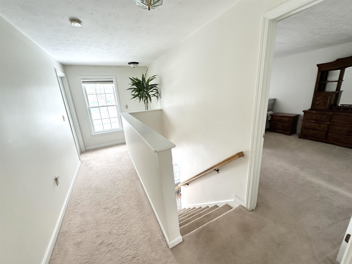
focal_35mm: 14
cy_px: 132
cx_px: 176
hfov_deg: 102.1
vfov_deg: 85.7
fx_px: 142
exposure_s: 1/120
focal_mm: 2.22
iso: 100
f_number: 2.2
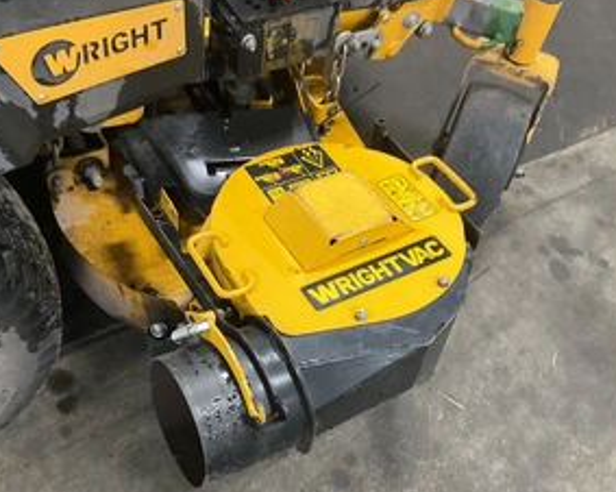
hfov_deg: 45.8
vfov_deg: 37.2
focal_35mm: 40
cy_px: 296
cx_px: 316
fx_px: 729
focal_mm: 3
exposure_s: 1/40
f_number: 1.8
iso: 250
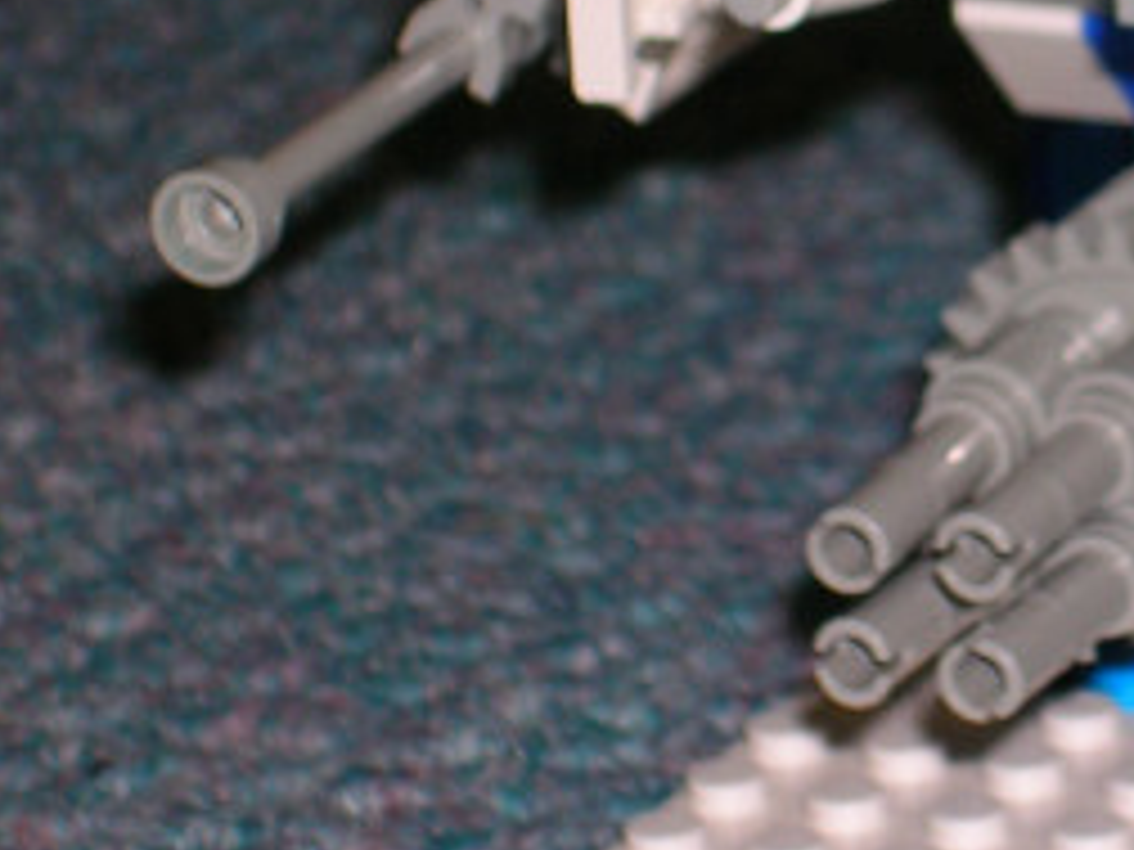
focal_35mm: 292
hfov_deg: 6.8
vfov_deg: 5.1
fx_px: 9566
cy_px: 0
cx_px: 1102
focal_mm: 17.4
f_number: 4.9
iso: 50
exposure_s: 1/60.1
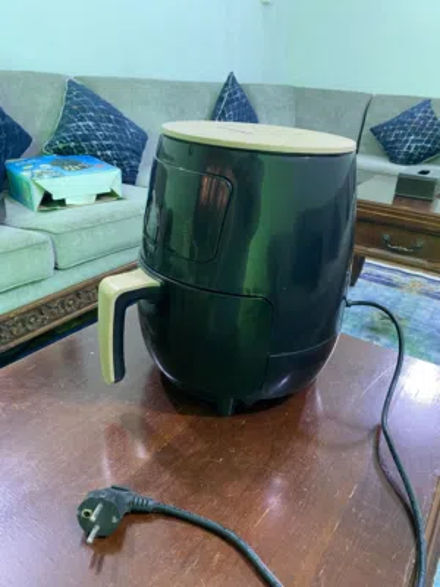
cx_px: 220
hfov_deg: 53.1
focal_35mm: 26
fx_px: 441
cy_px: 294
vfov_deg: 67.3
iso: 200
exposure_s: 1/60
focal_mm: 4.25
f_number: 1.8
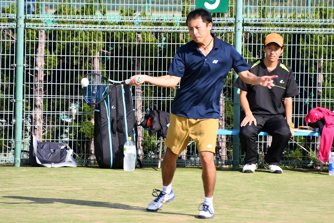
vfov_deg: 3.8
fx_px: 3340
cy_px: 112
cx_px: 167
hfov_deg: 5.7
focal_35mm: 360
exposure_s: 1/2500
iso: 640
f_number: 6.3
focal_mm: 240
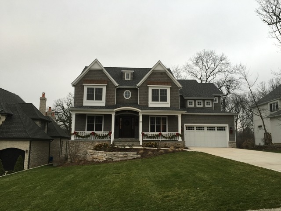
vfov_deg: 48.2
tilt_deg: +8.9
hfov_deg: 61.7
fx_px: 235
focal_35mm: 29
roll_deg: +0.0
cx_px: 140
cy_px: 106
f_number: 2.2
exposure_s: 1/40
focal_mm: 4.15
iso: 32
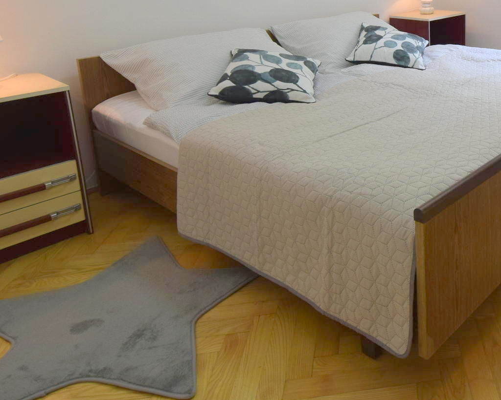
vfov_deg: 41.3
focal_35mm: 33
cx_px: 438
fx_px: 489
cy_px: 47
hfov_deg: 49.2
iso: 400
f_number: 5
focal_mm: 10
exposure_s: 1/100
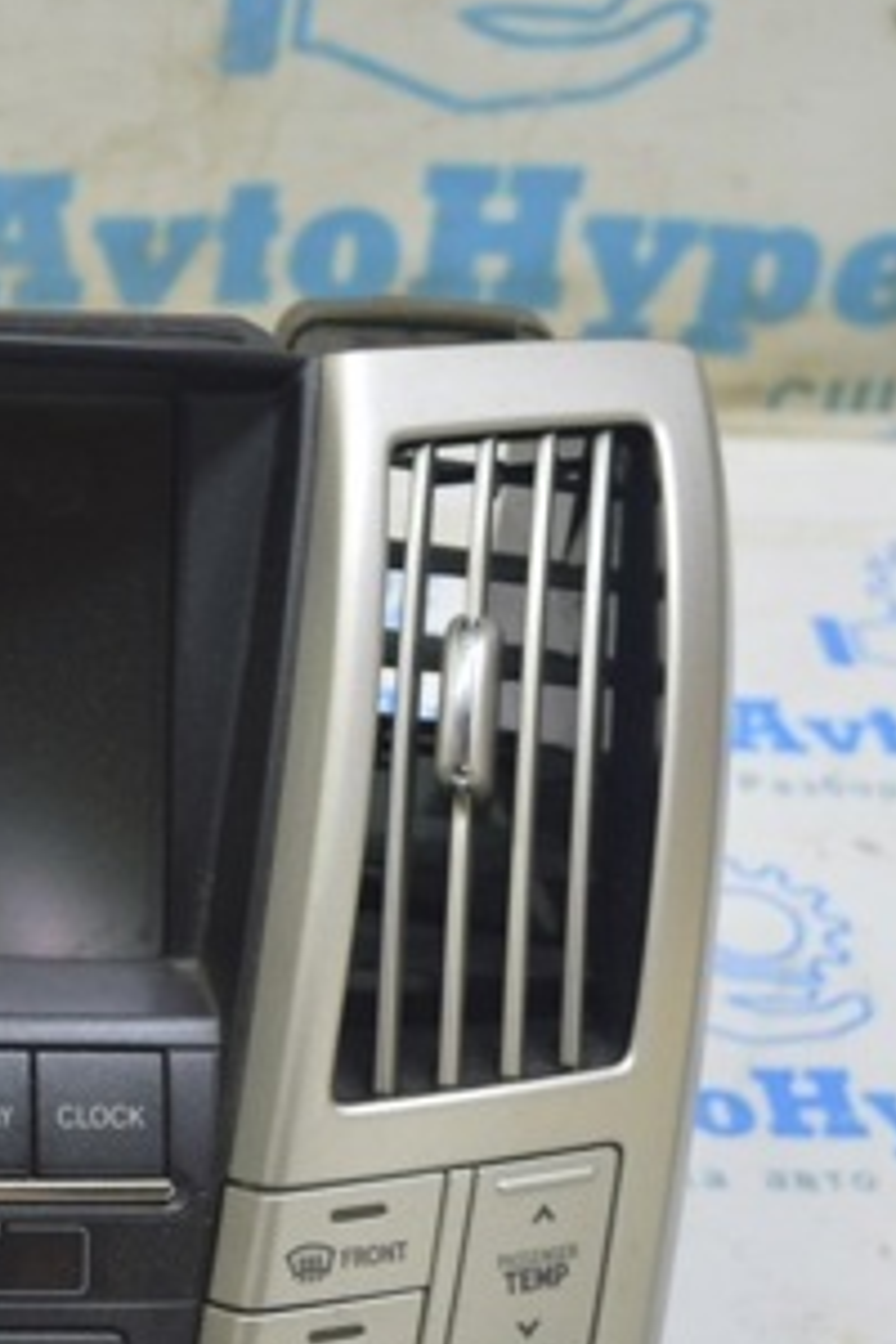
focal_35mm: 96
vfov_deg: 21.2
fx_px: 3584
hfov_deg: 13.7
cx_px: -309
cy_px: 889
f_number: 5.6
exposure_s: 1/20
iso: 400
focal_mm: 30
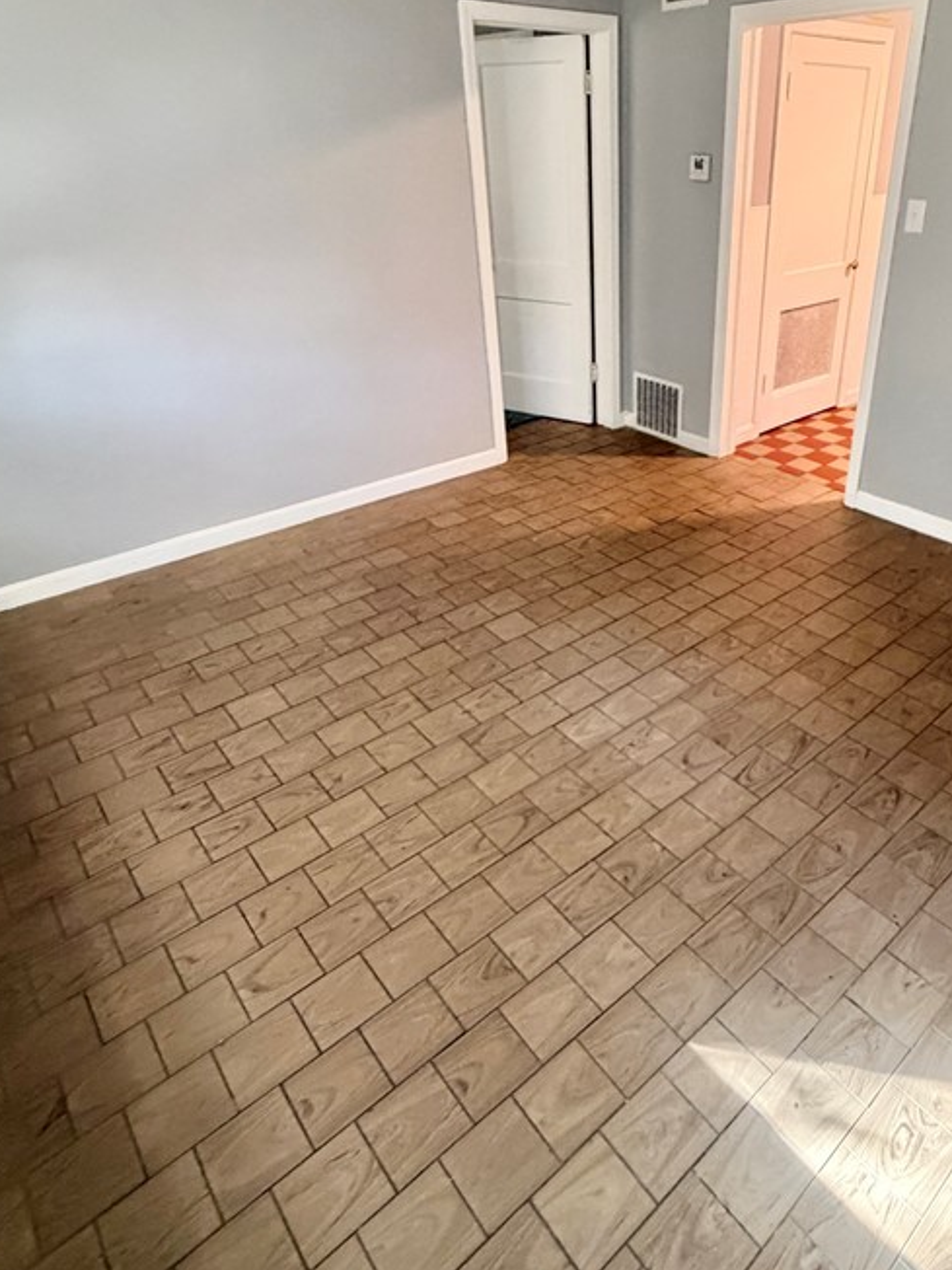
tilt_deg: -28.2
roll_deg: -0.5
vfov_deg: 76.0
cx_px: 627
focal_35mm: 22
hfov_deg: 59.8
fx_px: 807
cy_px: 555
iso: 640
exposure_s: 1/60
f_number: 2.2
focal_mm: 2.22
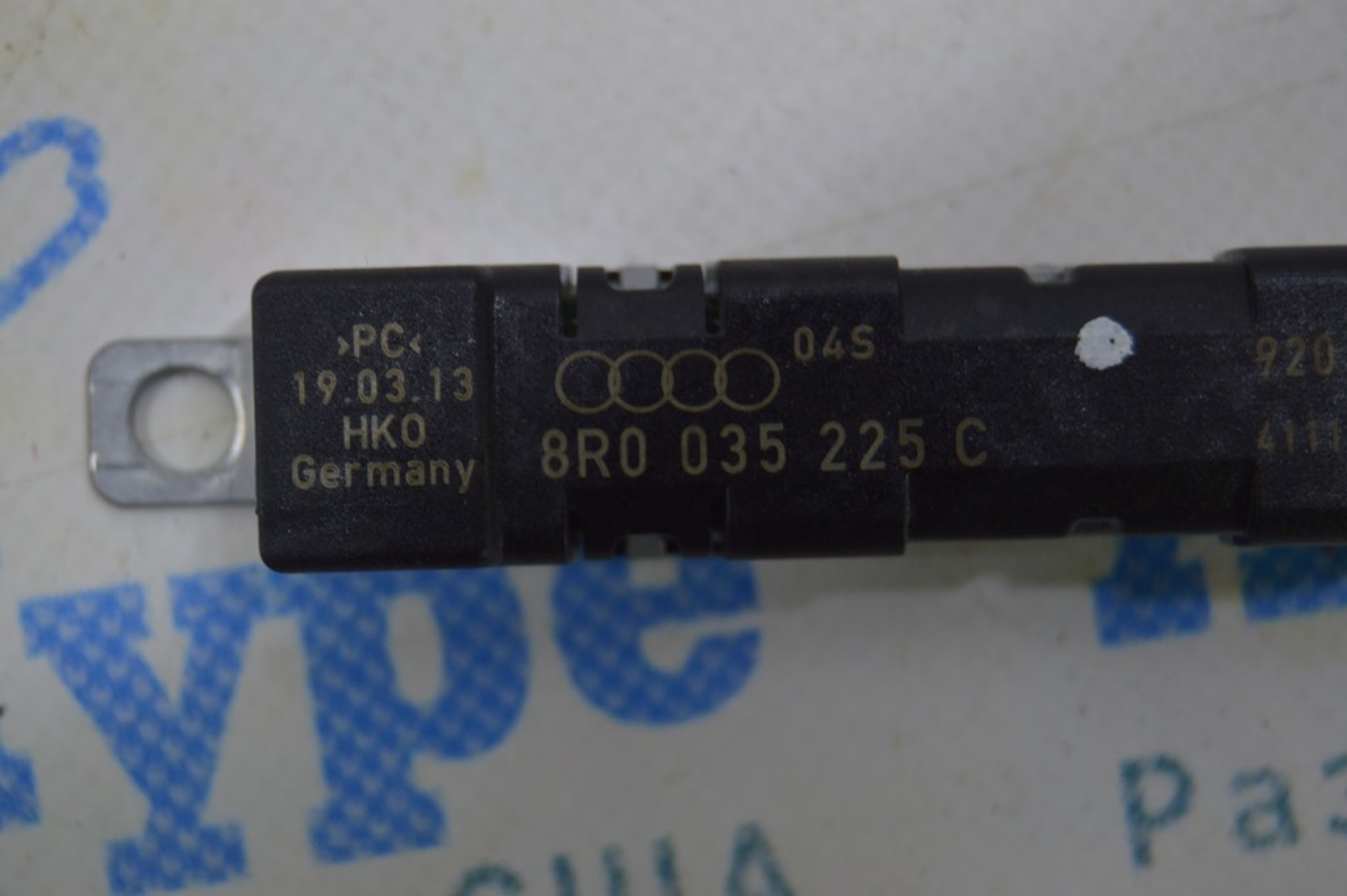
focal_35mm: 82
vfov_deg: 16.5
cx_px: 674
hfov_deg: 24.6
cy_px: 448
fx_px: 3084
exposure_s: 1/20
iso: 400
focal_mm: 55
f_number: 5.6
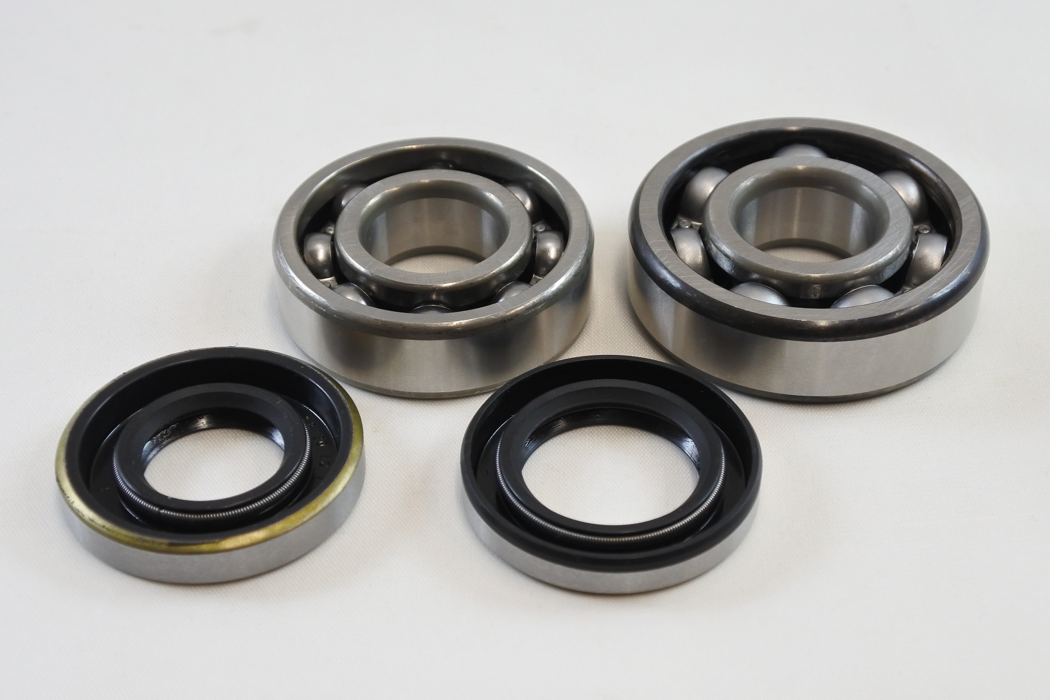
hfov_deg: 40.3
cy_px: 350
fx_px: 1429
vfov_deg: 27.5
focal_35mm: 49
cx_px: 525
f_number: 4.5
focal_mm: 18.4
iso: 450
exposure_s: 1/125
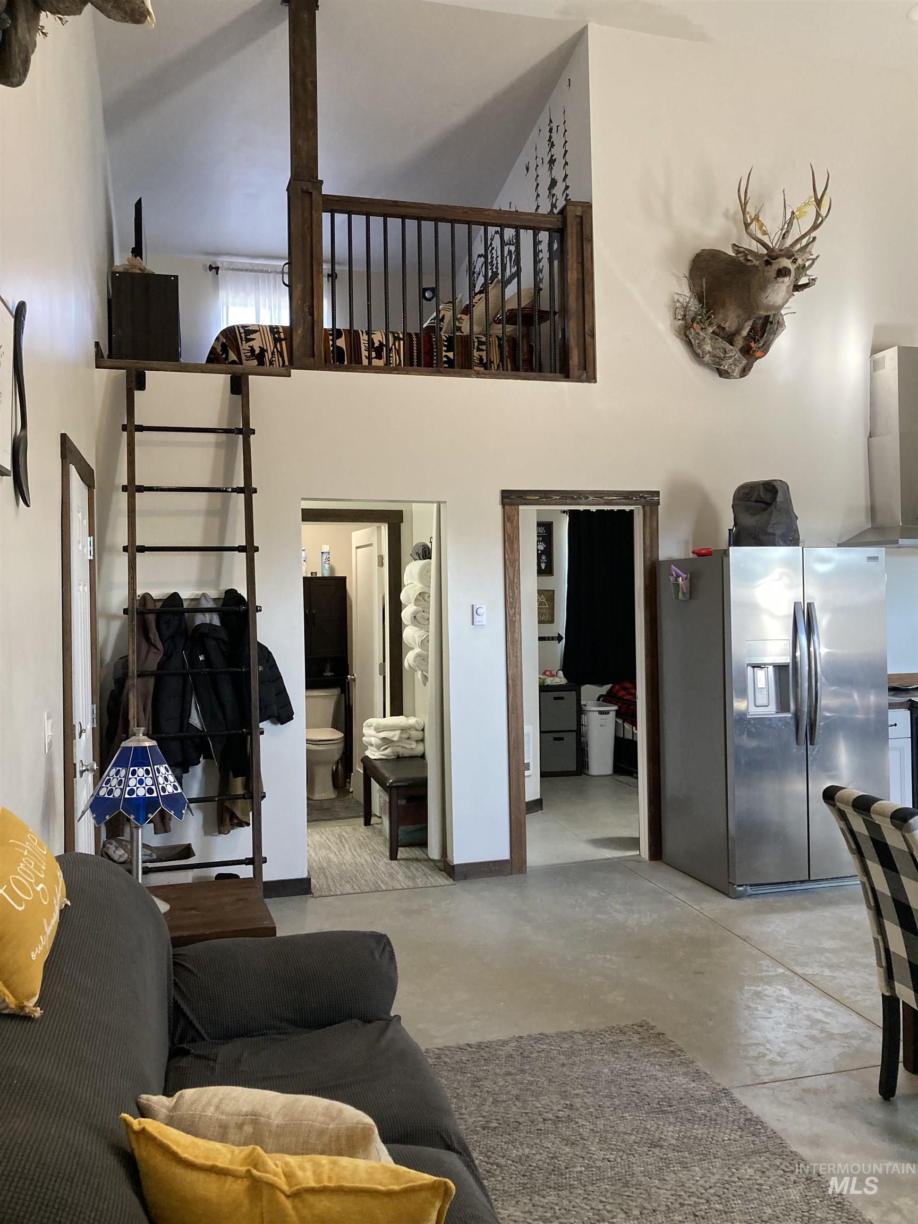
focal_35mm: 28
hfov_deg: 49.7
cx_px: 459
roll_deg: +0.9
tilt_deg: +0.9
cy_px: 612
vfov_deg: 63.4
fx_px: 990
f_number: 1.8
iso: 200
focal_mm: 3.99
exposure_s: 1/60
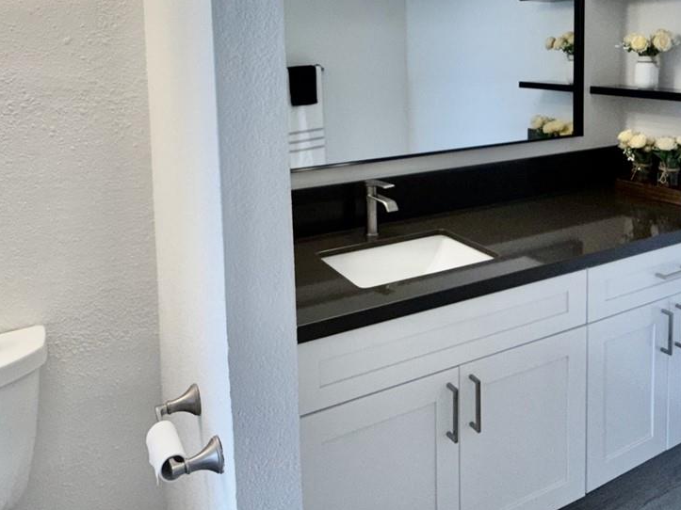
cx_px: 374
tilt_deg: -4.2
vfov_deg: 43.0
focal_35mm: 31
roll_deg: +1.0
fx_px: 610
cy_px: 90
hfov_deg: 58.2
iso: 64
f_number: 2.2
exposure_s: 1/212
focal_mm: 2.22
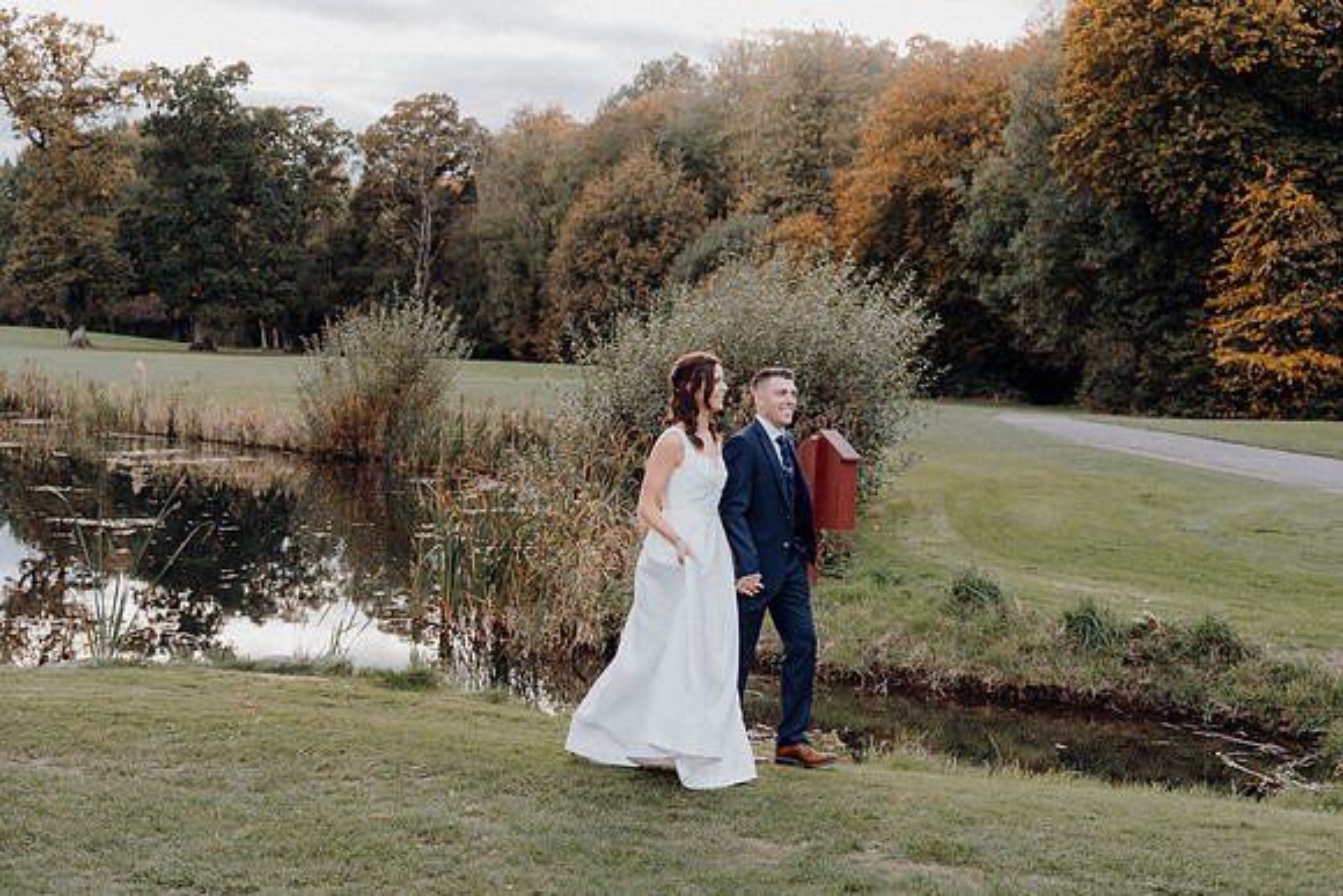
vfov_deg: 28.1
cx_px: 672
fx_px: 1791
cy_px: 448
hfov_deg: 41.1
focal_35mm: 48
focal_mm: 48
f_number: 3.5
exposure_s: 1/200
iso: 200
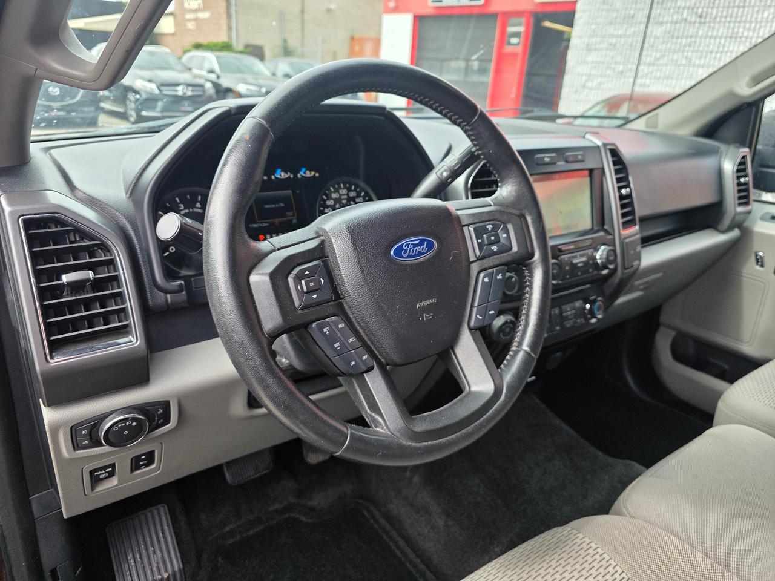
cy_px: 290
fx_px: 515
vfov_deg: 58.9
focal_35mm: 23
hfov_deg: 73.9
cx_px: 388
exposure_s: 1/359
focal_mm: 6.3
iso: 40
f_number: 1.7
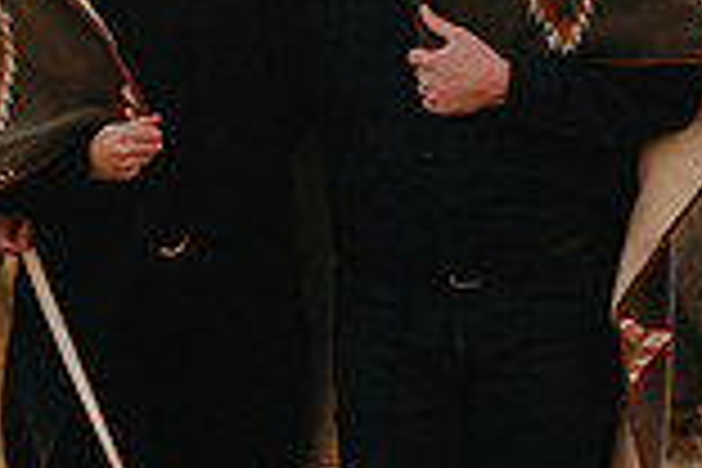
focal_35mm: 430
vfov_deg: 3.2
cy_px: 490
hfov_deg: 4.8
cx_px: 814
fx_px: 8384
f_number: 2
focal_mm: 85
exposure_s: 1/125
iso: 100
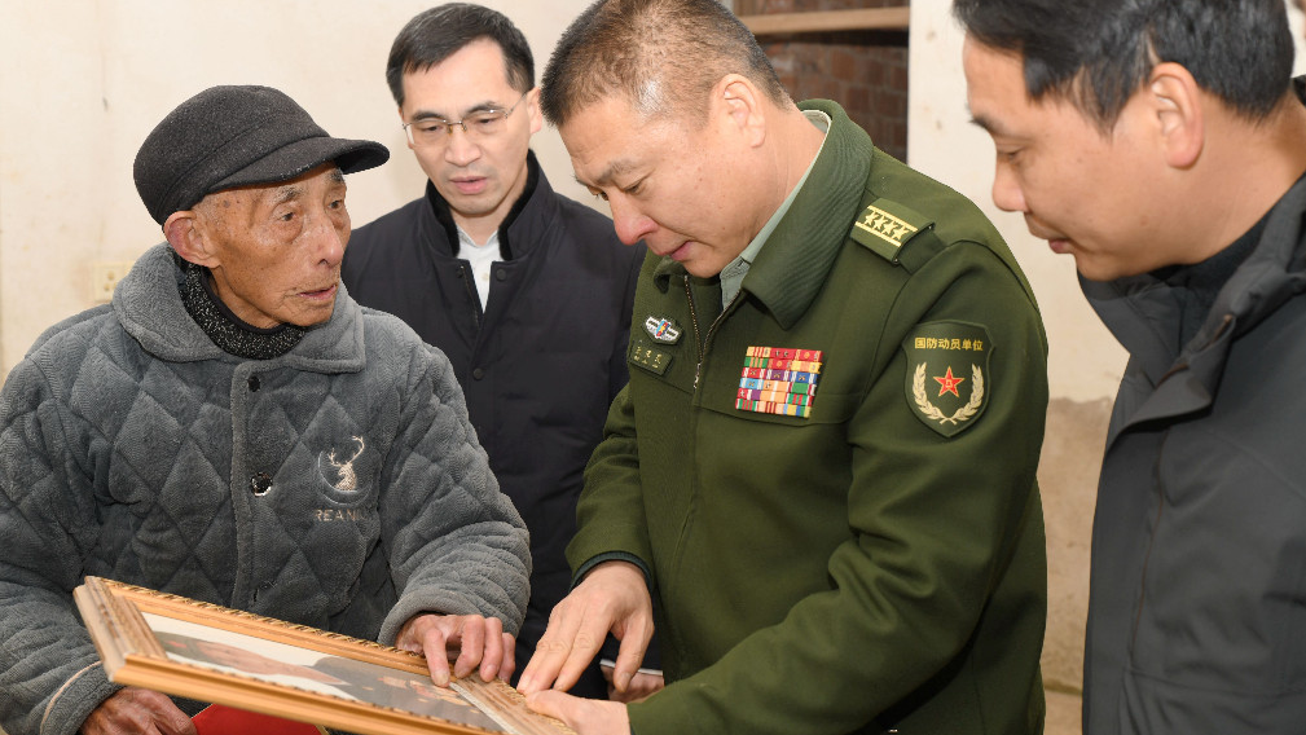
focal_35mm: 51
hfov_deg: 40.6
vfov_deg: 23.5
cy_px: 336
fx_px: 1766
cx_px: 652
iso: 320
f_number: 5.6
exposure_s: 1/60
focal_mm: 48
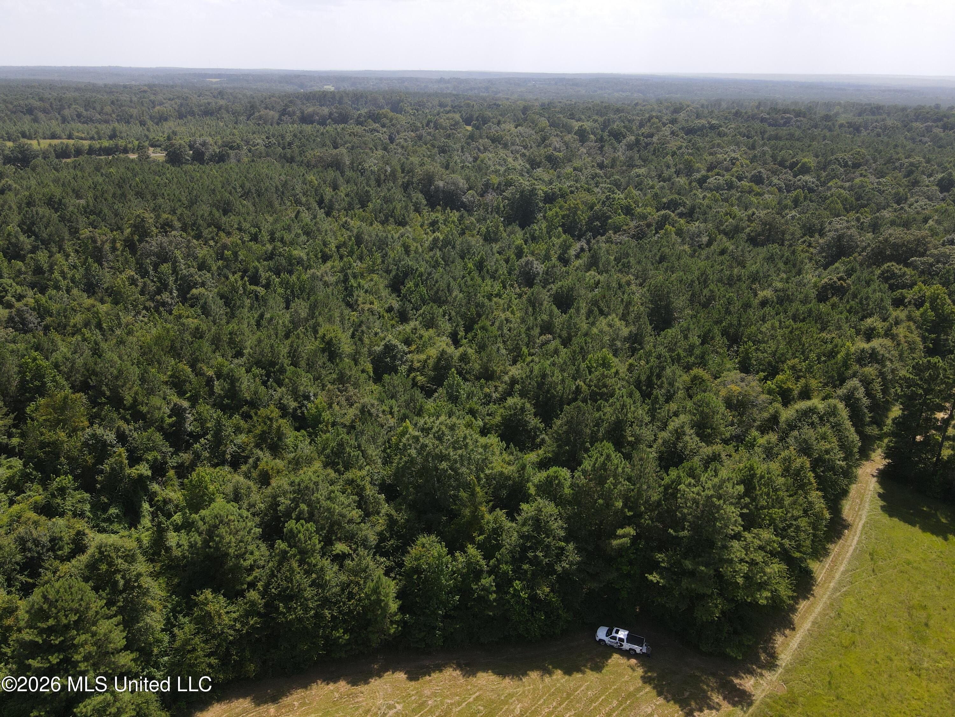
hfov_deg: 71.6
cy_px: 358
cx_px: 478
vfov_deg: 56.8
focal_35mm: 24
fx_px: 662
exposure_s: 1/500
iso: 100
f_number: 2.8
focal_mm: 4.5
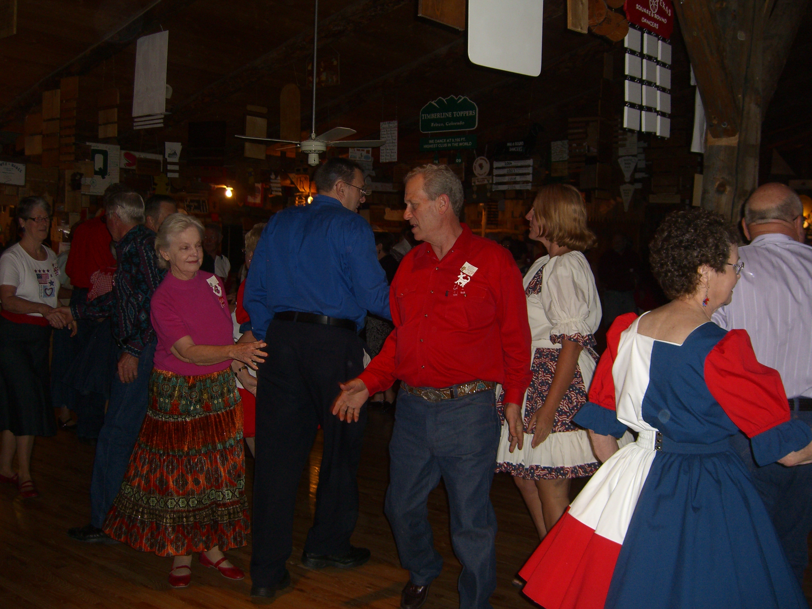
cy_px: 304
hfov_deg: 49.0
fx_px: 891
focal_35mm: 38
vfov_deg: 37.7
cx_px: 406
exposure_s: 1/60
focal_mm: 7.9
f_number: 2.8
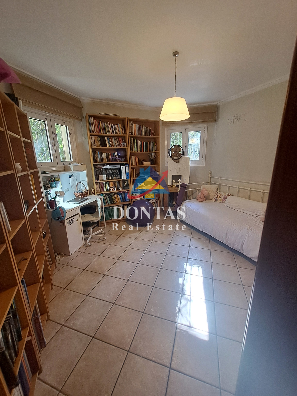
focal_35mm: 13
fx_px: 149
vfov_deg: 106.2
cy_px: 198
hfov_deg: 89.9
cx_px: 148
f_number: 2.2
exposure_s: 1/50
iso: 100
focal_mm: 1.42
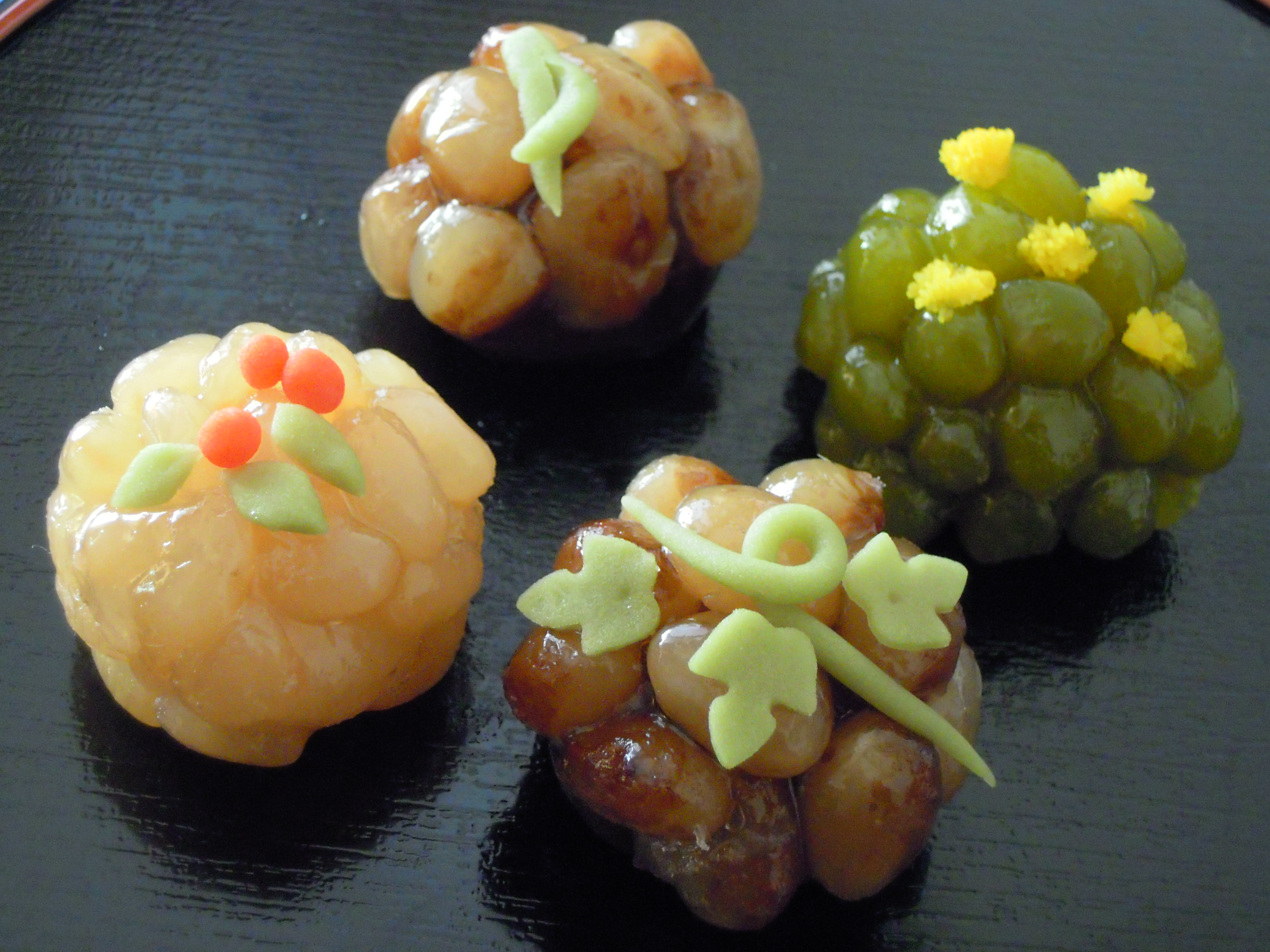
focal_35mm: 74
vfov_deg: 19.9
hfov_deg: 26.3
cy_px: 476
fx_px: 2715
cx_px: 635
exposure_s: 1/25
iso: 800
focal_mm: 13.2
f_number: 4.4
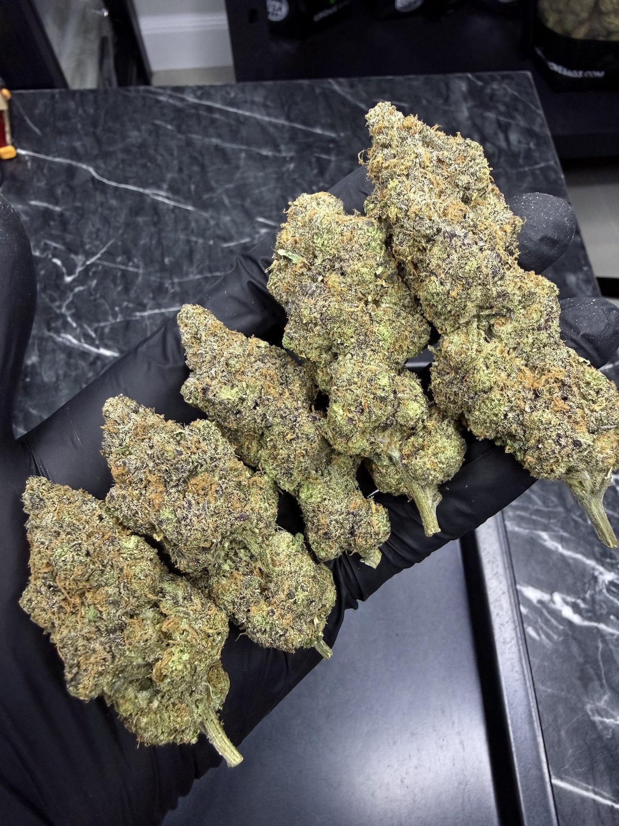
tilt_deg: -62.4
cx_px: 310
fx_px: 572
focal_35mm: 24
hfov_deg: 56.8
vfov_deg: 71.6
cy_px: 413
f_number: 2.2
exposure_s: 1/100
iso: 320
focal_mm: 2.22
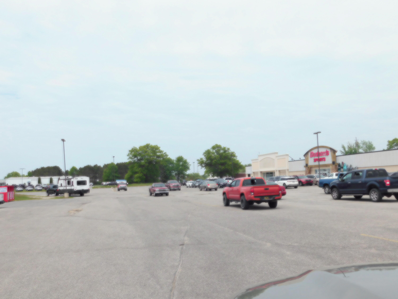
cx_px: 199
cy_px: 150
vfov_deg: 46.8
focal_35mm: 30
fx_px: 345
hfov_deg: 60.0
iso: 125
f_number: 6.4
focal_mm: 5.3
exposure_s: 1/500
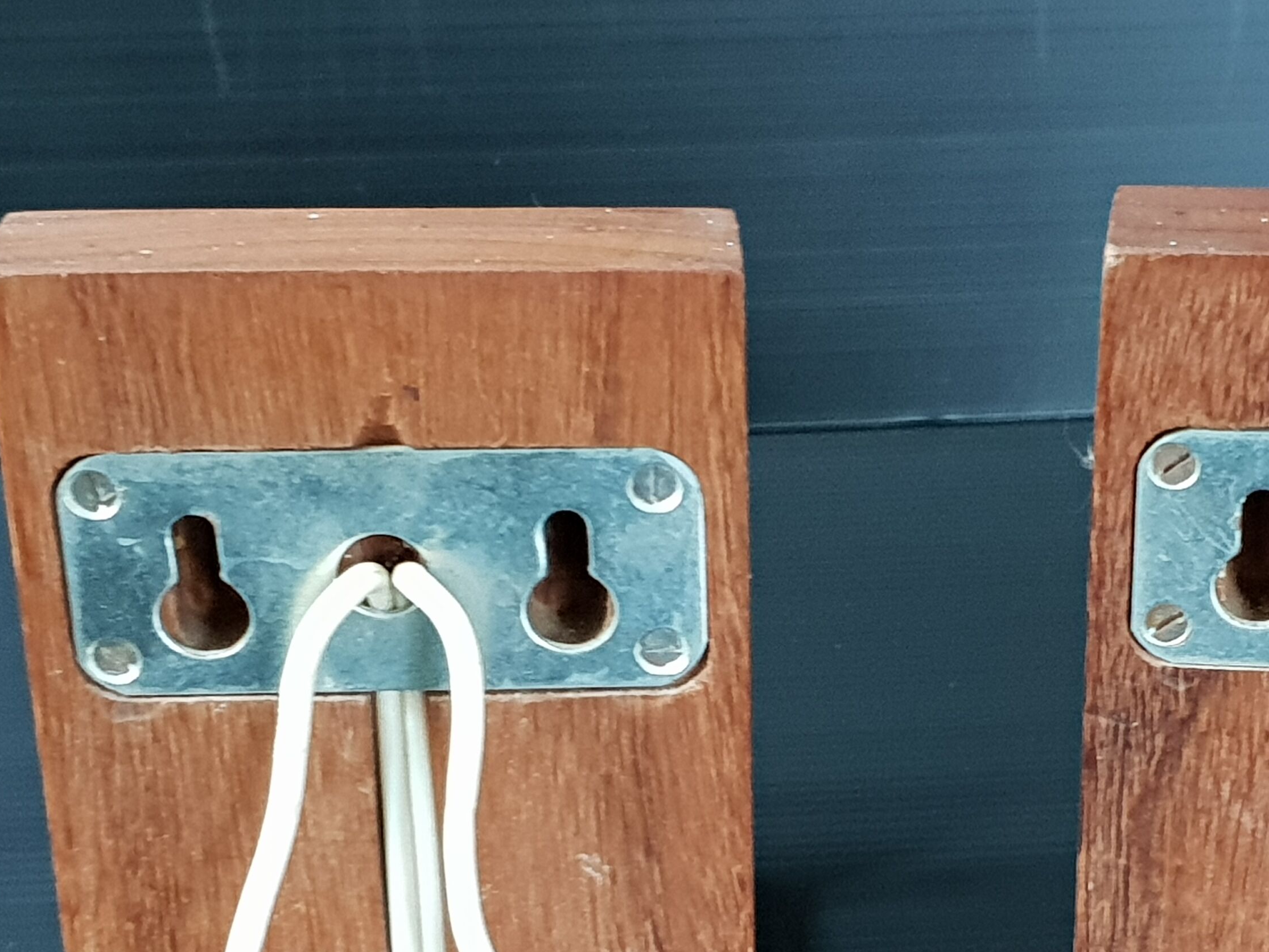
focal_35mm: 47
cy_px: 840
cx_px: 932
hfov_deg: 39.5
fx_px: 1723
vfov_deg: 29.7
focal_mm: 4.3
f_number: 1.5
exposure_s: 1/25
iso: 320
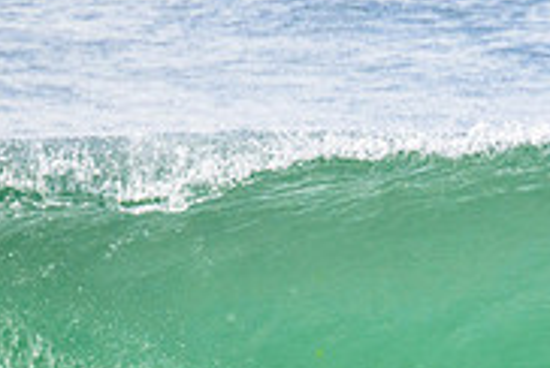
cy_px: 463
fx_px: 29182
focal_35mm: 1907
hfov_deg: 1.1
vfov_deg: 0.7
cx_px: 849
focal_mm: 600
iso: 1600
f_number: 11
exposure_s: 1/2000
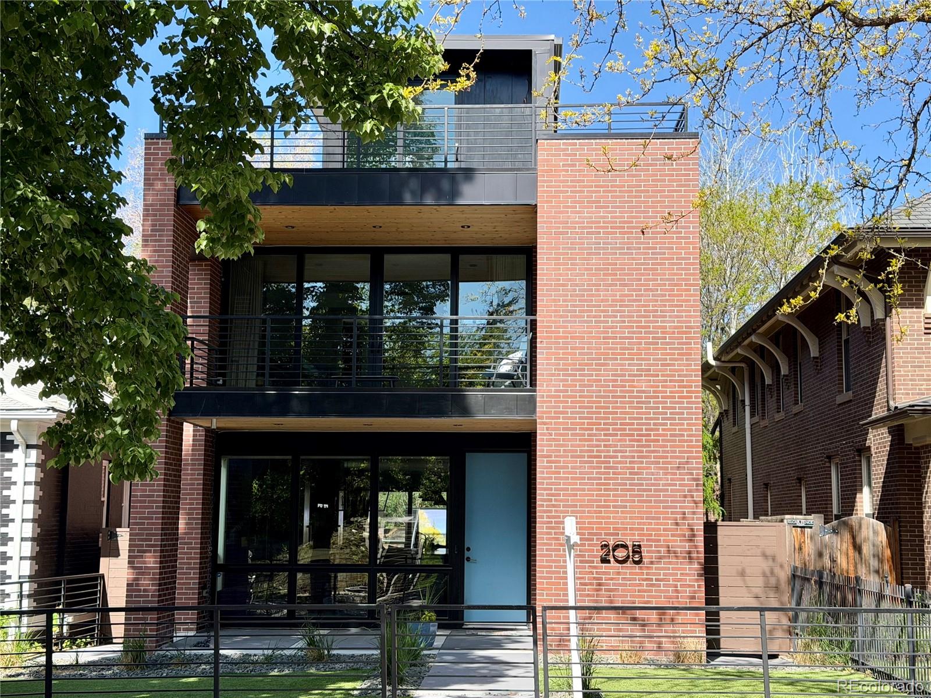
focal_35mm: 48
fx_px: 1291
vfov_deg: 30.3
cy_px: 349
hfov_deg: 39.7
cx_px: 466
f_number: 1.78
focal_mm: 6.76
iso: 64
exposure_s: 1/1931
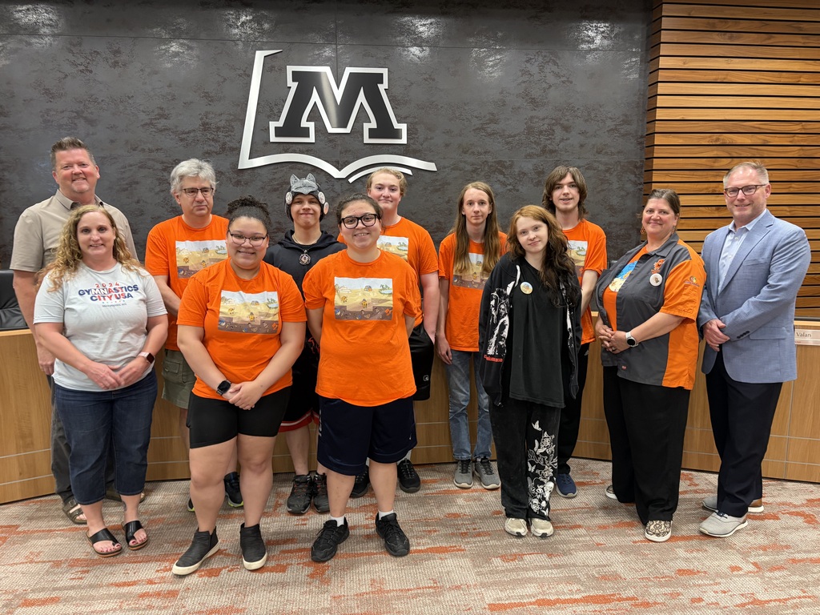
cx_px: 410
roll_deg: -0.4
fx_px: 616
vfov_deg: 53.1
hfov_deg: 67.3
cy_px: 308
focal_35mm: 26
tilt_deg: -5.3
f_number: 1.6
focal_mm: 5.96
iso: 200
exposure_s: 1/41
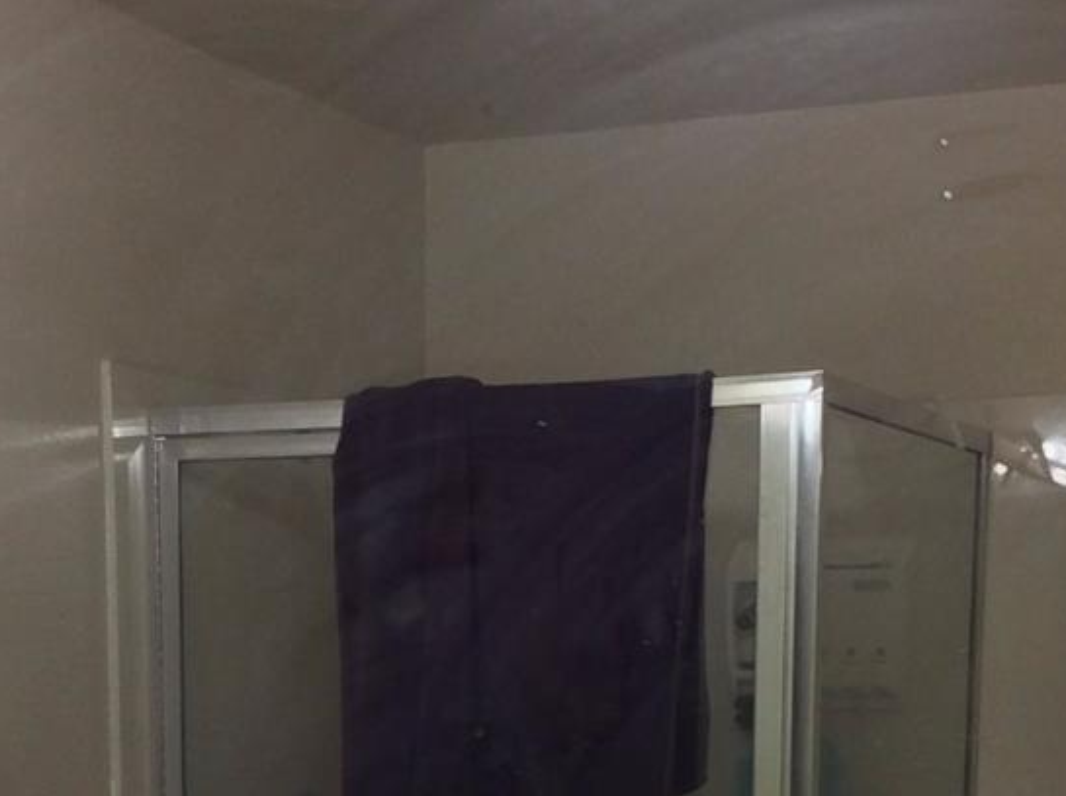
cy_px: 1062
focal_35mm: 88
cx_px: 491
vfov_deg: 15.8
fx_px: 2706
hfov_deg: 22.3
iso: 40
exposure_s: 1/30
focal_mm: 3.3
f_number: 2.4
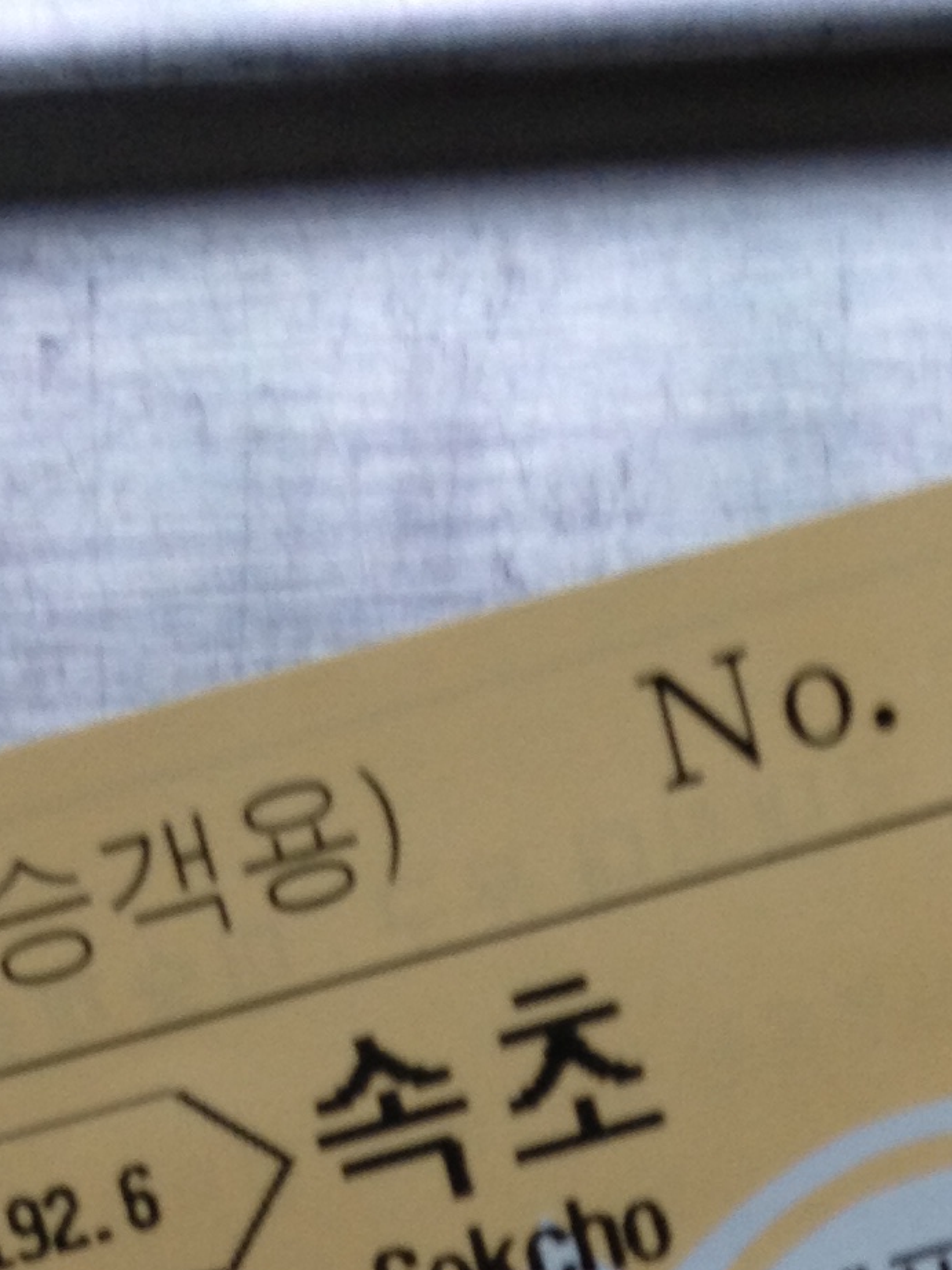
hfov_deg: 11.8
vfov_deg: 14.3
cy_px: 2151
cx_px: 986
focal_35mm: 124
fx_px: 4546
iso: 50
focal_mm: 4.28
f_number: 2.4
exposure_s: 1/20
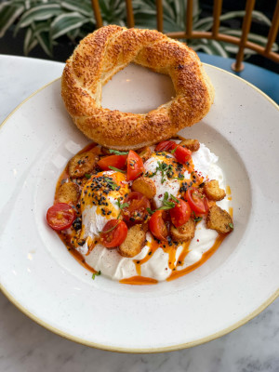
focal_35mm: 64
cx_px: 140
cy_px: 186
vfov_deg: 30.3
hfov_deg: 22.9
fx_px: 688
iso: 125
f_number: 2.2
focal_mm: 7.5
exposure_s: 1/100
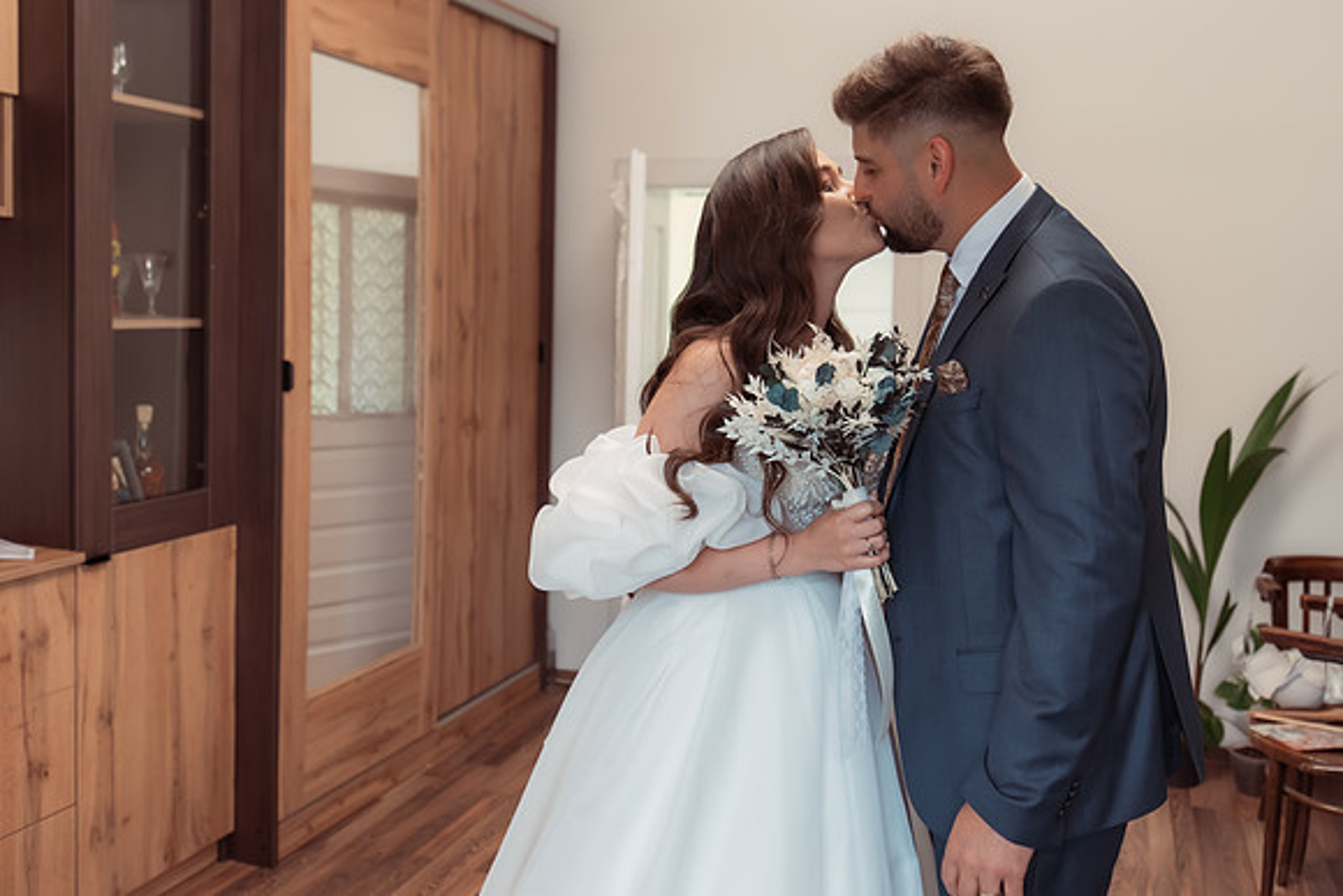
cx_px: 742
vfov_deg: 39.8
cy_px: 408
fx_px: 1236
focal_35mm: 33
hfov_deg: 56.9
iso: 1000
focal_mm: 30
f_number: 2.8
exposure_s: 1/250
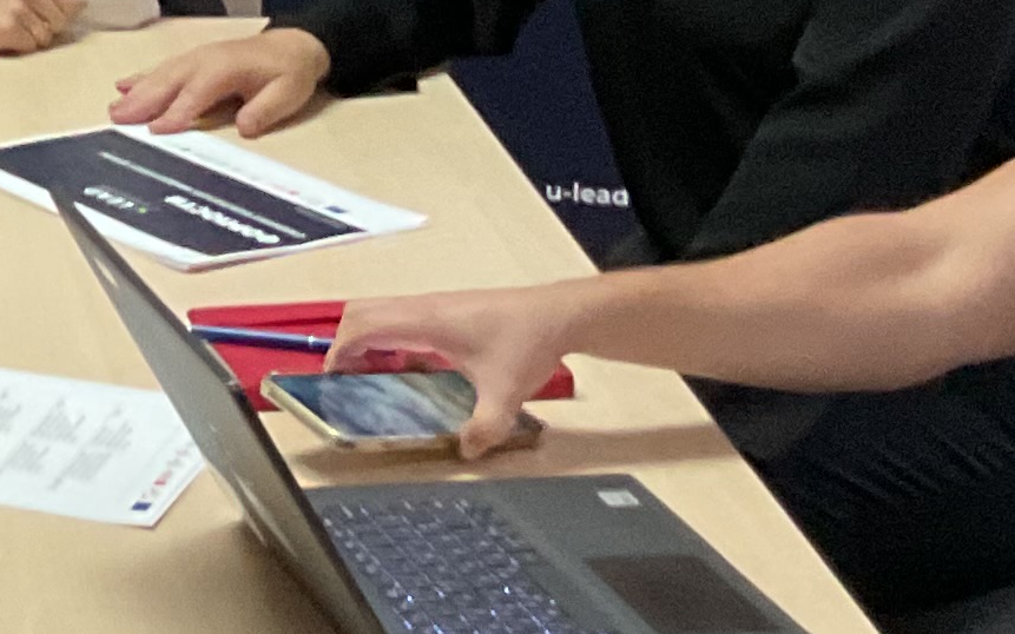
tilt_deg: -7.0
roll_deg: +1.6
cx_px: -621
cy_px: -513
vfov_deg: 8.7
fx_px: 3983
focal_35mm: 144
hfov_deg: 13.5
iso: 250
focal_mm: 3
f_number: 1.8
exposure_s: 1/50
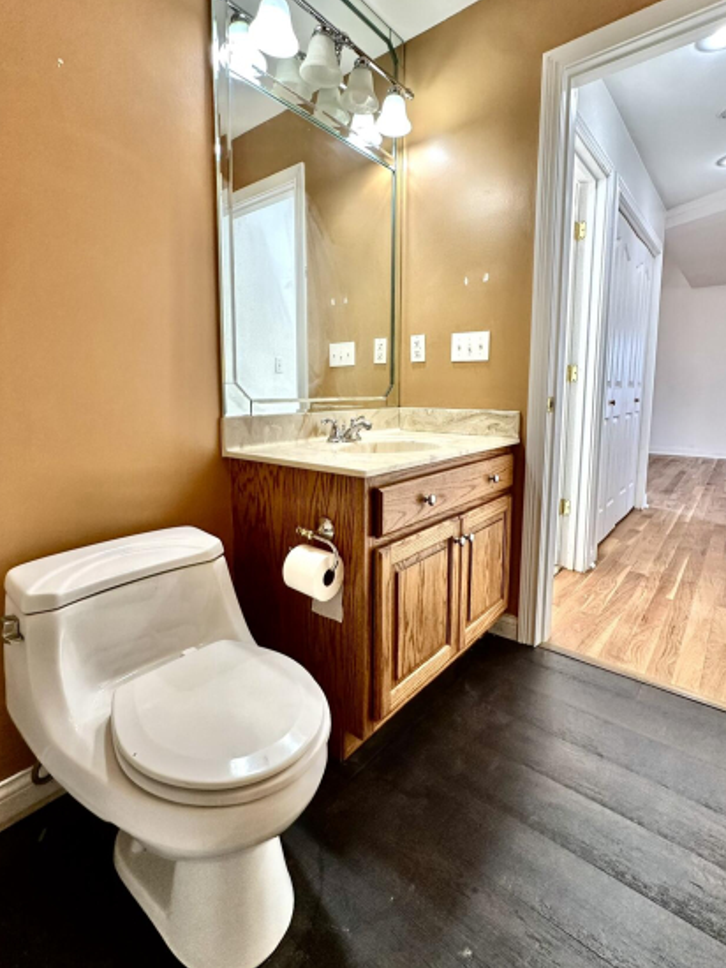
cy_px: 440
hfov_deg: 74.7
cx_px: 347
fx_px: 475
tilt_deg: -5.8
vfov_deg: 90.8
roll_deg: -0.2
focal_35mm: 17
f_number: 2.2
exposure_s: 1/120
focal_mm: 2.22
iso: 200
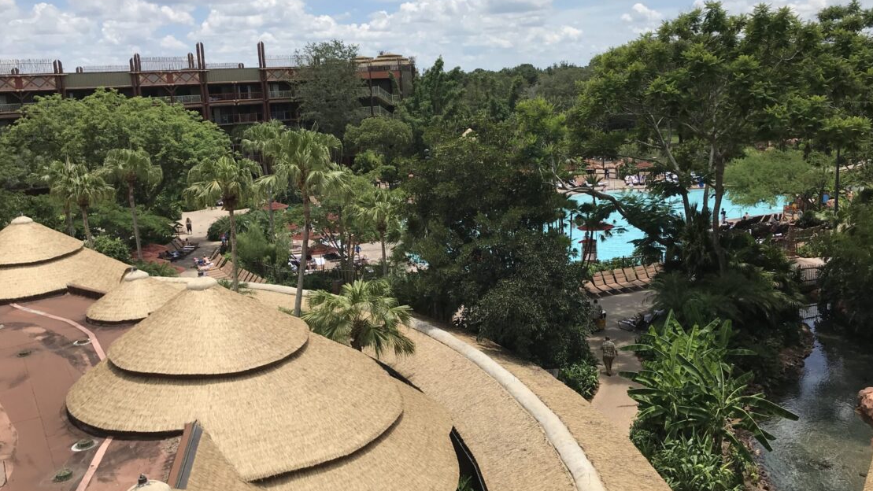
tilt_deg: -9.2
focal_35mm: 33
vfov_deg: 35.6
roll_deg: +2.7
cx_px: 458
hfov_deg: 59.5
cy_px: 209
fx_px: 764
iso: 20
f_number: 1.8
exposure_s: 1/2740
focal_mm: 3.99
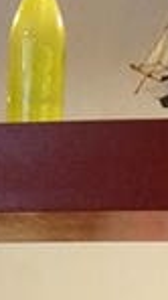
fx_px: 1619
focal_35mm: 204
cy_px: 738
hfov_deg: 5.9
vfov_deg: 9.4
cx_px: 6
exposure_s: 1/160
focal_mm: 16
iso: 3200
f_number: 4
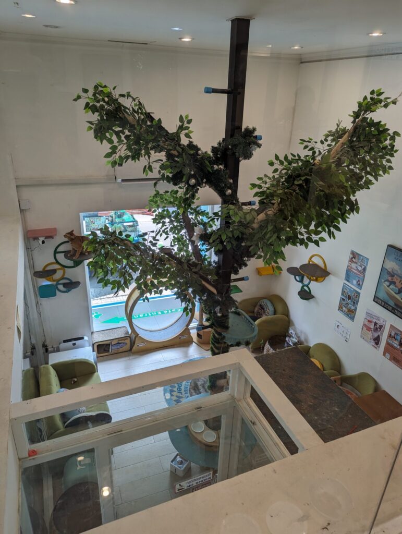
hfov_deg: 56.9
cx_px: 201
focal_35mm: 24
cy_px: 267
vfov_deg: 71.5
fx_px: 371
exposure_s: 1/205
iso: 45
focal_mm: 6.81
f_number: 1.85
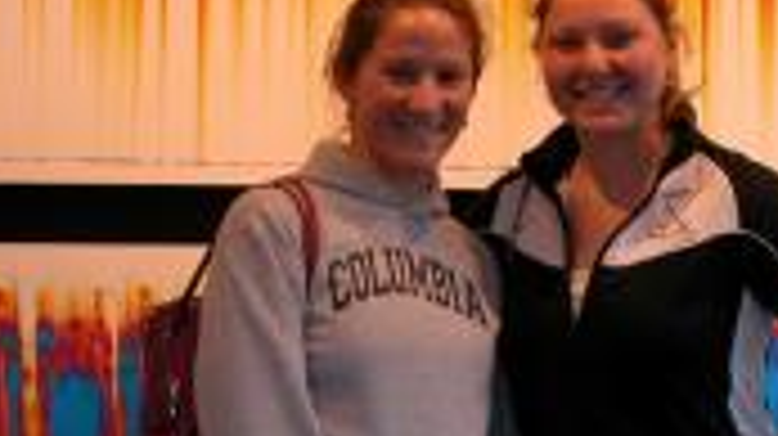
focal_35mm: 88
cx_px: 522
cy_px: 364
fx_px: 1814
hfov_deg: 24.1
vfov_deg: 13.6
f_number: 2.8
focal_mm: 8.9
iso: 100
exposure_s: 1/40.7
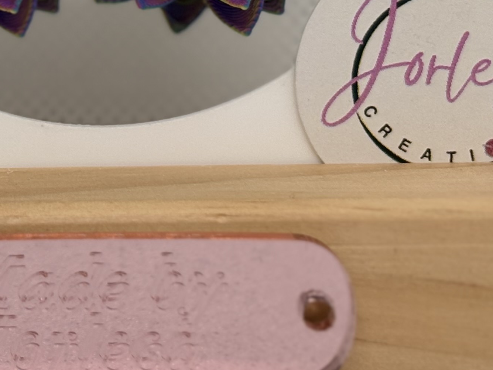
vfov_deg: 9.3
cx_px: -3
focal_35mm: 157
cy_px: -113
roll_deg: +0.1
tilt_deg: -10.4
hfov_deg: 12.4
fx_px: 2237
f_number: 1.6
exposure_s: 1/284
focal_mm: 5.96
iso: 32
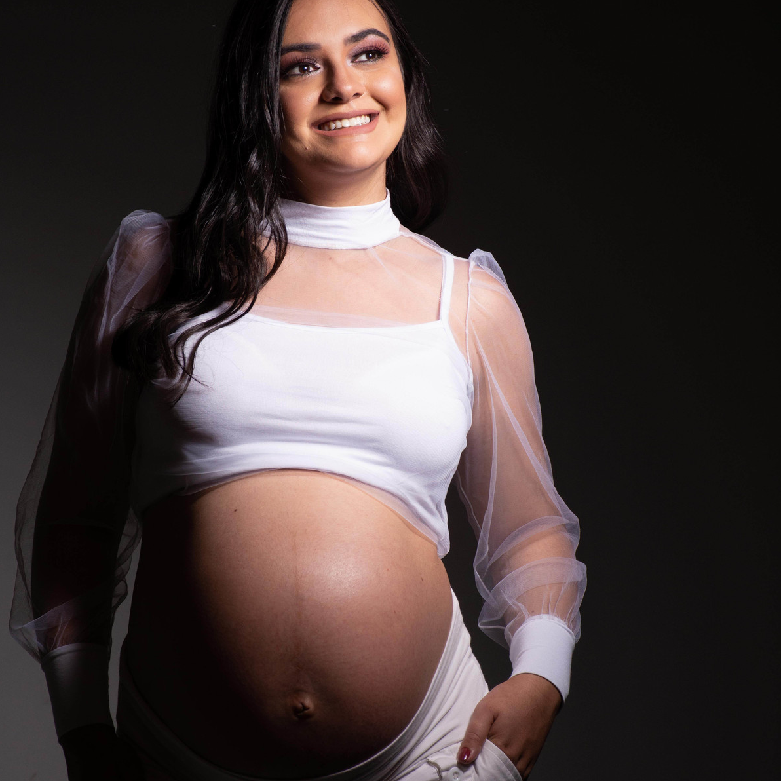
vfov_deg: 10.7
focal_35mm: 164
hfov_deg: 10.7
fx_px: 4177
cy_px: 400
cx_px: 390
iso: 200
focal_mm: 85
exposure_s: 1/160
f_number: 8
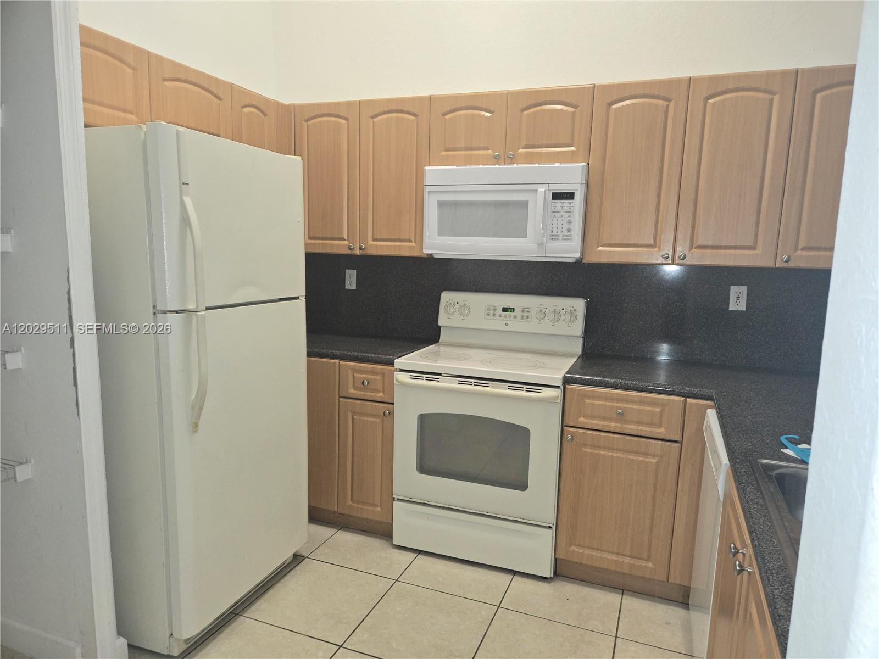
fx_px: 584
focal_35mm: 23
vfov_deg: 58.9
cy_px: 330
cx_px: 440
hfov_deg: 73.9
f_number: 1.8
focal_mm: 5.4
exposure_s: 1/24
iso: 125
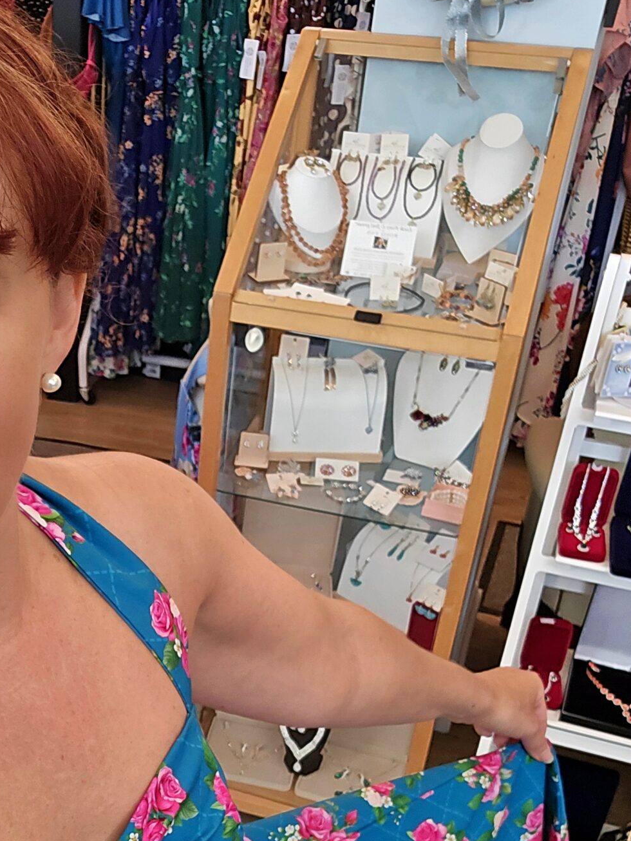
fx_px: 1191
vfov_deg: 37.4
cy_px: 683
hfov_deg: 28.6
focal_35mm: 49
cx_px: 76
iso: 200
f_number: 2.2
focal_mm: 3.3
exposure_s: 1/101
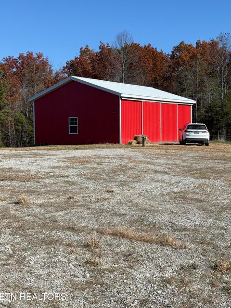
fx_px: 445
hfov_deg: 29.1
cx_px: 118
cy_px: 151
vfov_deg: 38.2
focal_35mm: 50
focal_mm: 6.76
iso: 64
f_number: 1.78
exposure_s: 1/4878
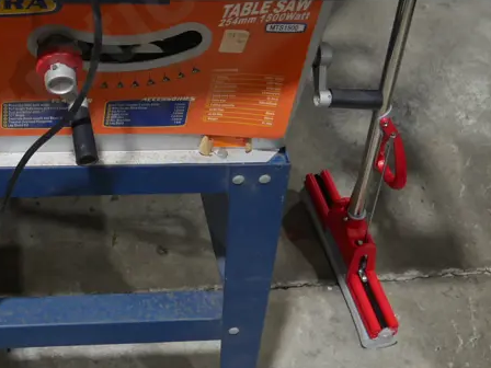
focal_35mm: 64
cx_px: 38
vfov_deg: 22.7
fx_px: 908
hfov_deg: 28.9
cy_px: 94
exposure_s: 1/60
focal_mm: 14
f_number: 3.5
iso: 320
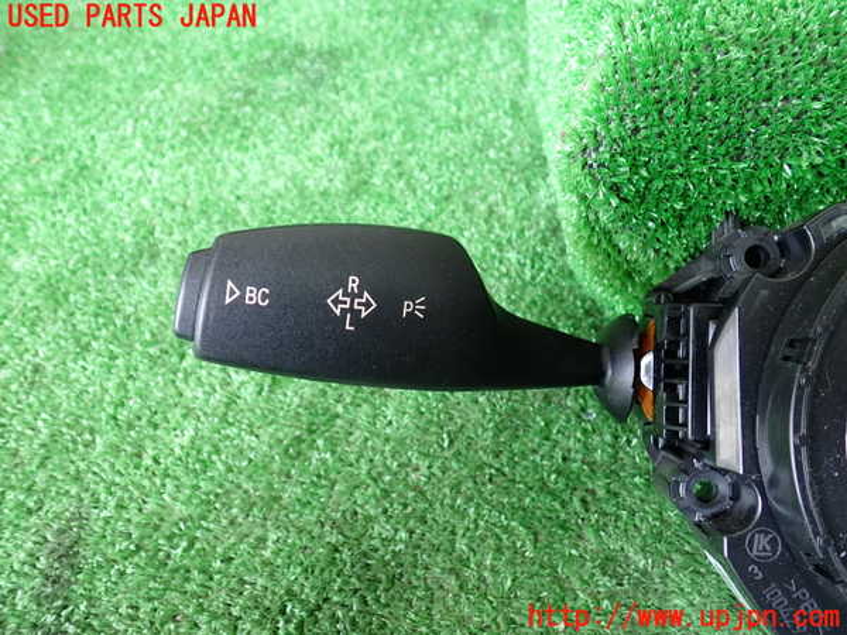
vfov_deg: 46.8
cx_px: 424
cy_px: 318
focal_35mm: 30
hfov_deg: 60.0
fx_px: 734
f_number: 2.3
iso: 200
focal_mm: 5.4
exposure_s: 1/50
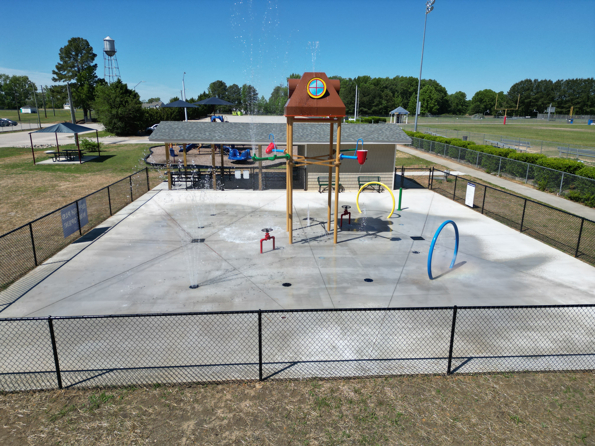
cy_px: 223
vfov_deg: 56.8
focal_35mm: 24
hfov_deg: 71.6
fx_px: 413
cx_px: 298
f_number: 1.7
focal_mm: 6.72
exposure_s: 1/3200
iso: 110
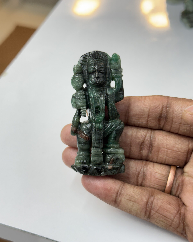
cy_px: 124
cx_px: 97
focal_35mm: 51
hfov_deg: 29.7
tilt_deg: -45.0
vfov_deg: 36.7
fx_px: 364
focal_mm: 6.76
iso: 80
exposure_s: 1/100
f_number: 1.78
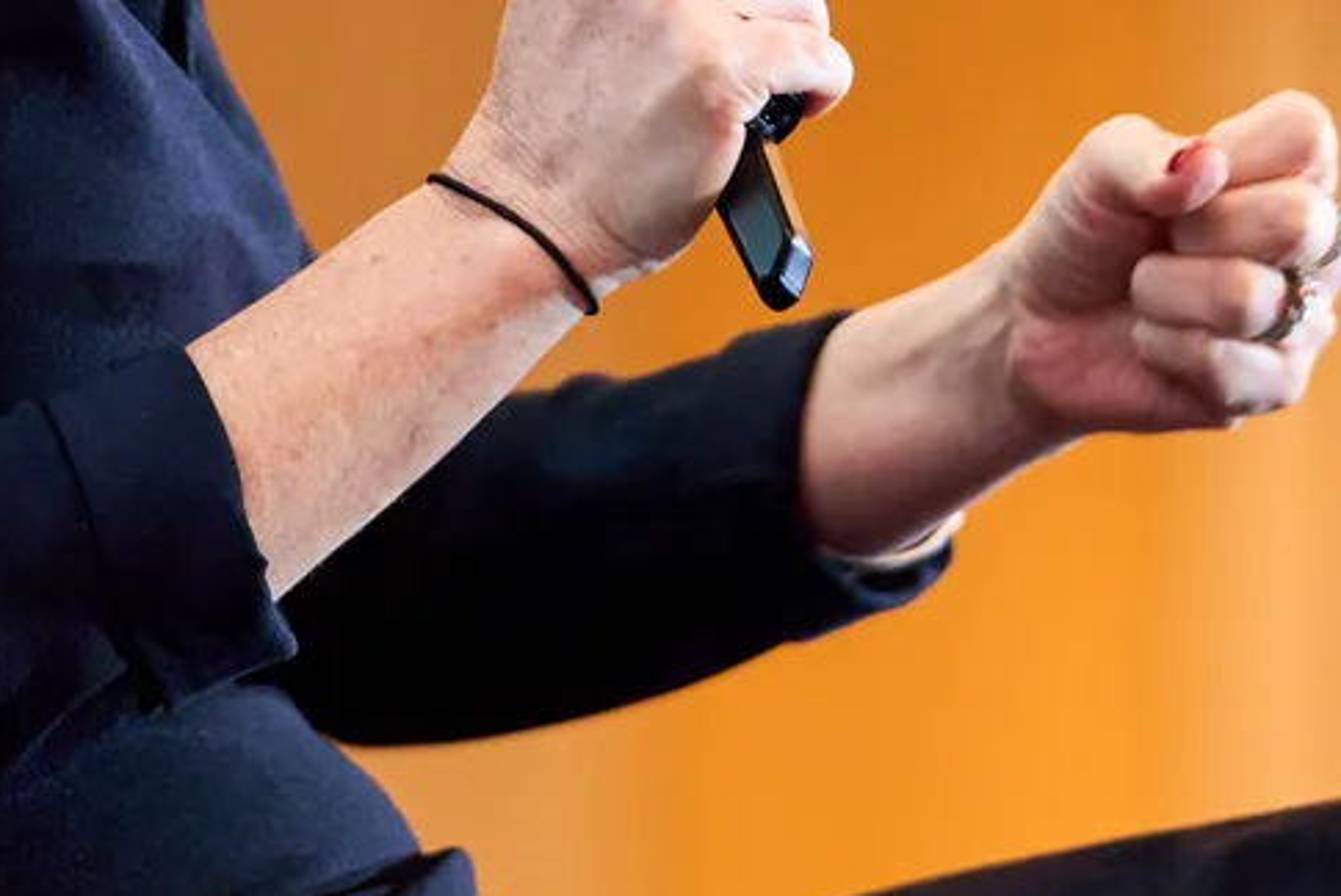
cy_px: -516
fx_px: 15356
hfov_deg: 5.0
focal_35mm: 412
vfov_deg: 3.3
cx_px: 738
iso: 3200
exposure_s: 1/200
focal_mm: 125
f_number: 2.8
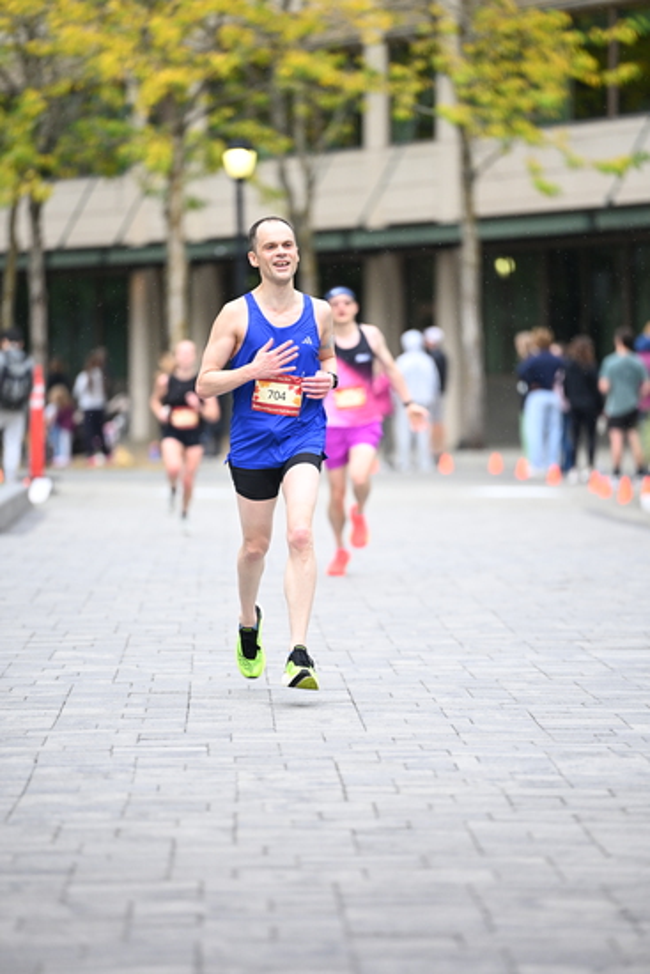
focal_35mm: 200
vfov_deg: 10.3
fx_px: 5413
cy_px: 487
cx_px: 325
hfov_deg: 6.9
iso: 1250
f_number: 2.8
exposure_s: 1/1250
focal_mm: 200
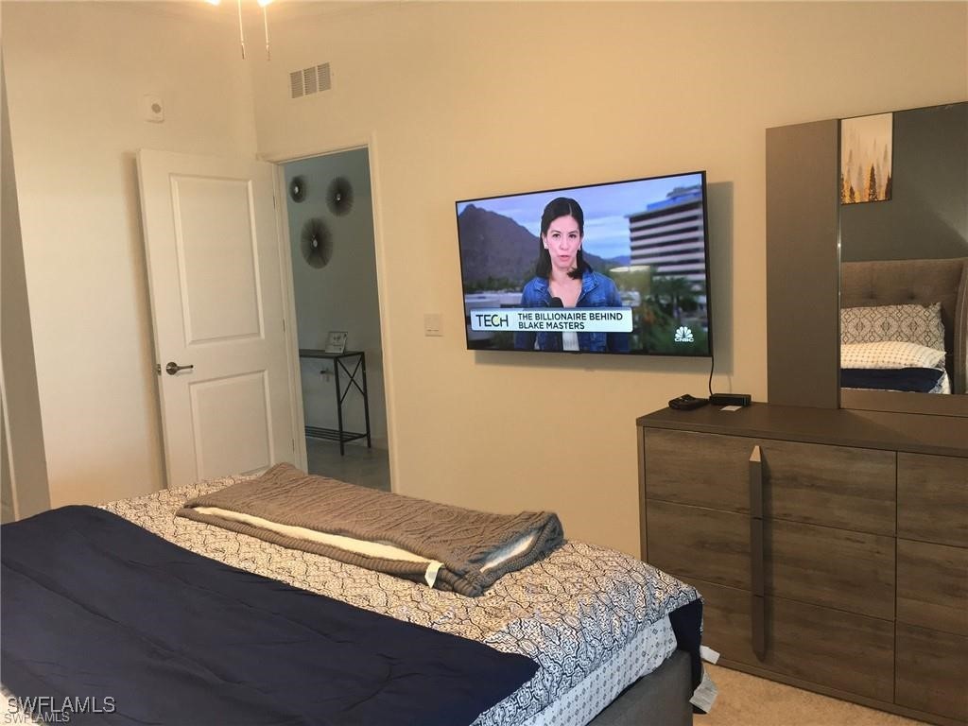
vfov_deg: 48.2
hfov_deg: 61.7
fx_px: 811
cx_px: 484
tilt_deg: -6.2
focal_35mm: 29
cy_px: 363
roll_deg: +2.8
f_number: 2.2
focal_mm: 4.15
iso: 64
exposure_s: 1/30
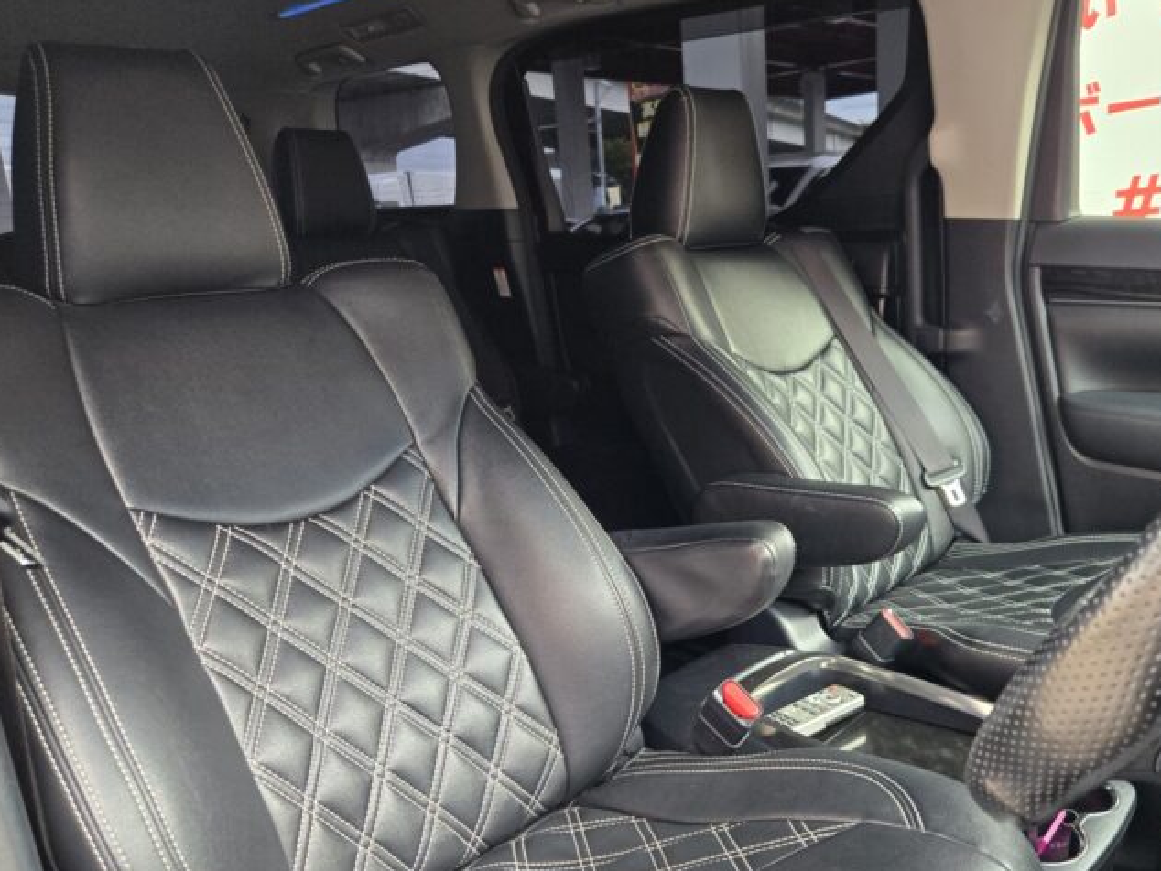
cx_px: 690
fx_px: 973
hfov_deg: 61.2
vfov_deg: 48.1
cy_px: 501
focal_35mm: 29
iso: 320
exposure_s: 1/100
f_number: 1.8
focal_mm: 5.4
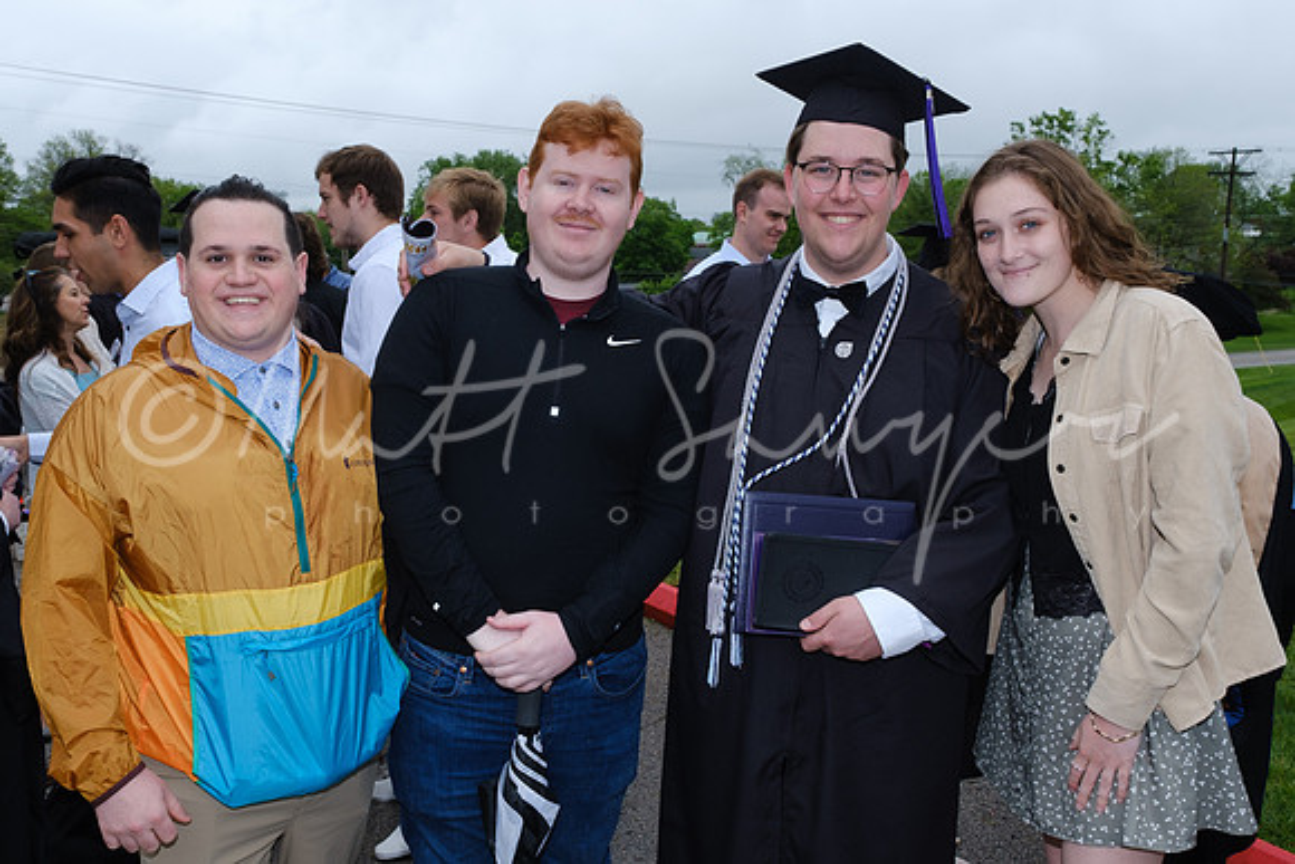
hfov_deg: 56.1
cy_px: 512
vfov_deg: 39.1
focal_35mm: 34
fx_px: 1214
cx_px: 618
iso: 200
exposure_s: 1/250
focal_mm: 16
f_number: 5.6
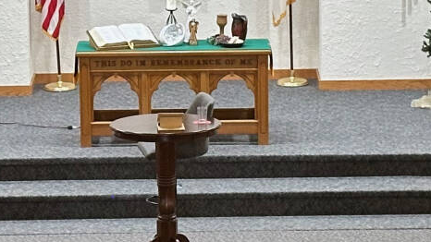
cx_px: 193
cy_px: 165
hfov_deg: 10.7
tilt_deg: -12.5
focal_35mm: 202
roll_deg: +1.3
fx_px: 2308
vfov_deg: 6.0
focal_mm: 6.86
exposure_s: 1/40
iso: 250
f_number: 1.78
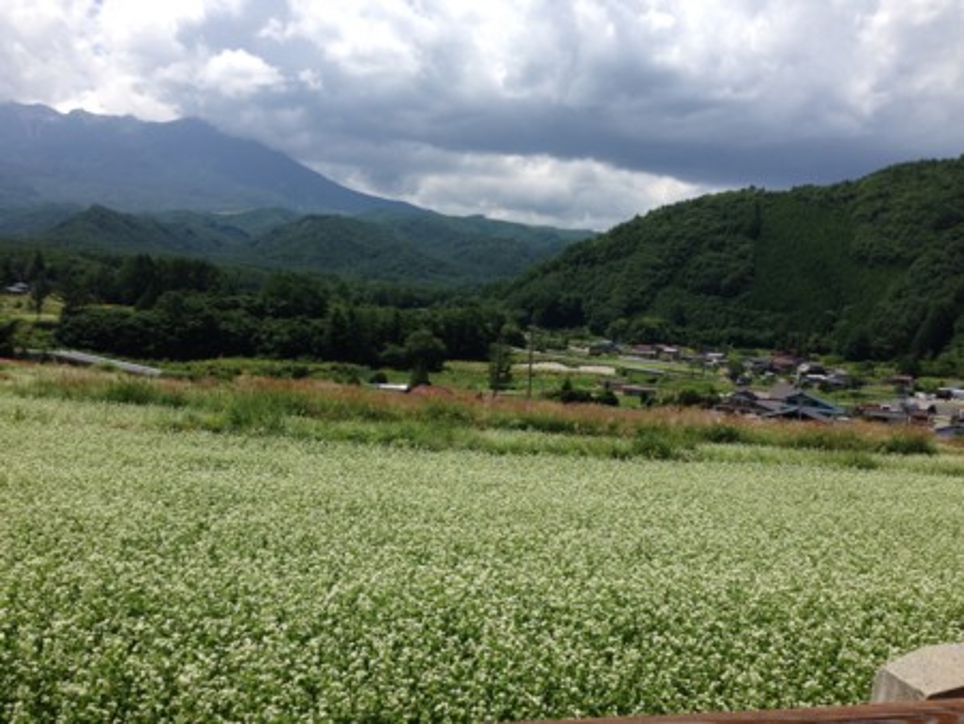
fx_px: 919
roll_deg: -0.8
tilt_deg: -1.5
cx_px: 482
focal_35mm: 33
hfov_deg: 55.3
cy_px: 362
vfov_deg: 43.0
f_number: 2.4
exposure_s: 1/1938
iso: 50
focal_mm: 4.12
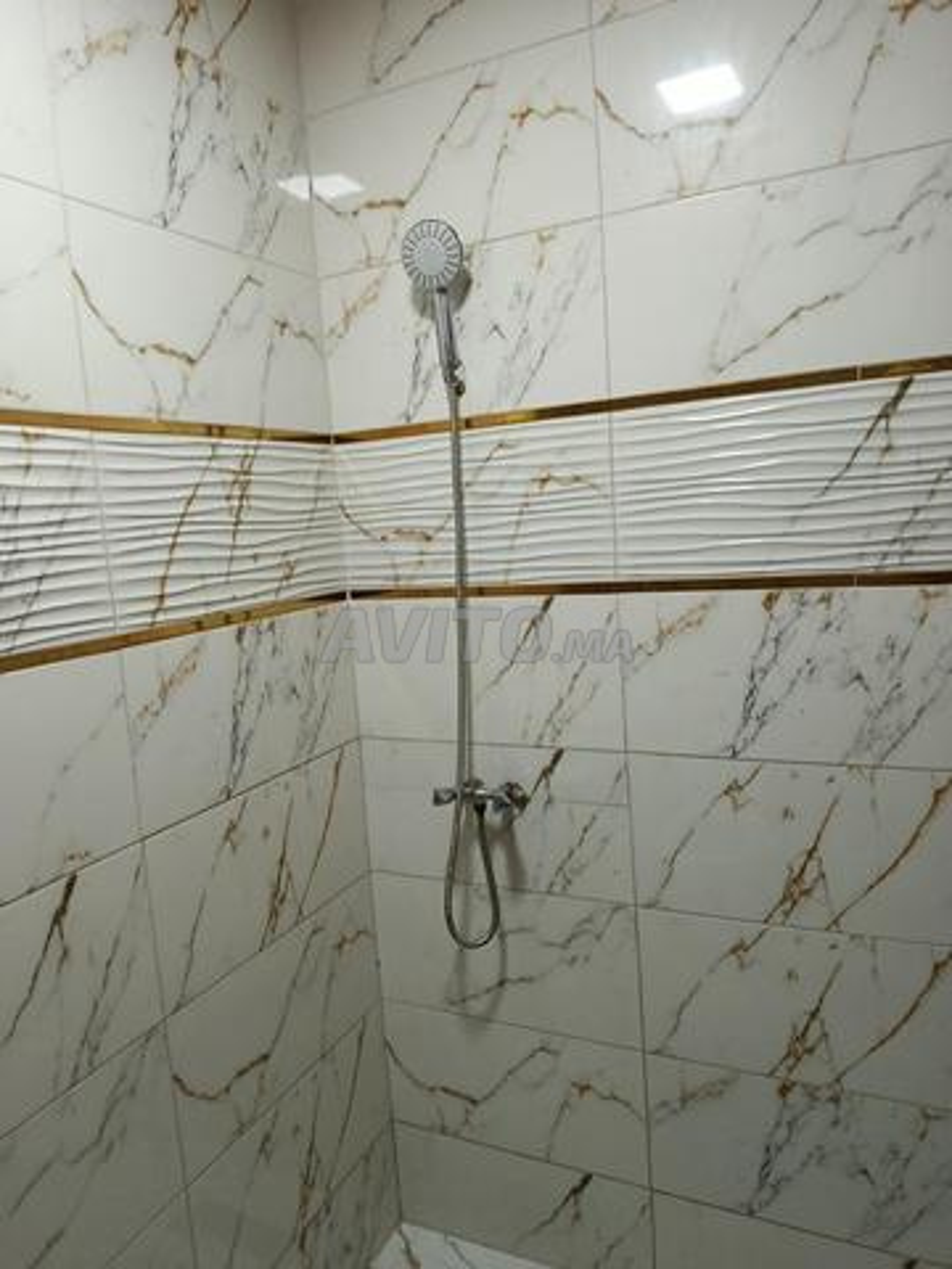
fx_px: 880
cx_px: 476
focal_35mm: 24
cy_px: 634
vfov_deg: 71.6
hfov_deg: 56.8
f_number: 1.7
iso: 872
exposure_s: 1/50
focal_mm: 5.24
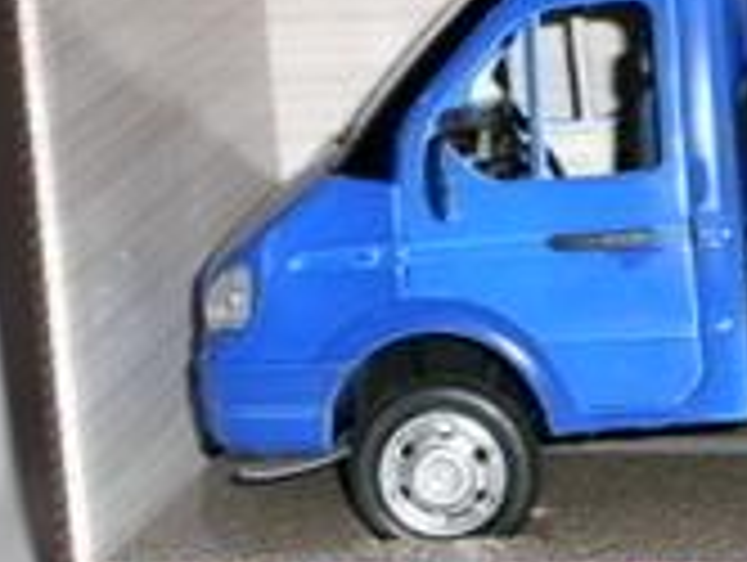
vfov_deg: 9.4
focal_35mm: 159
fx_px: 3436
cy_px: 216
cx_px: 914
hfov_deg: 12.1
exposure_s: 1/60
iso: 100
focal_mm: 10.5
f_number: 3.7
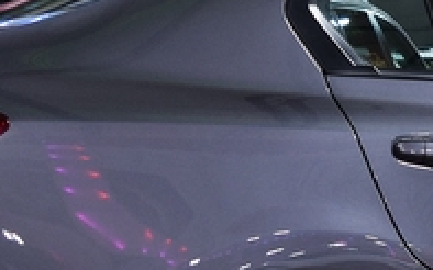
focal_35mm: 143
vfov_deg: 9.2
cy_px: 124
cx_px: 536
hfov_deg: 14.1
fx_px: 1687
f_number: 4
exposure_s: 1/60
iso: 800
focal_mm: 18
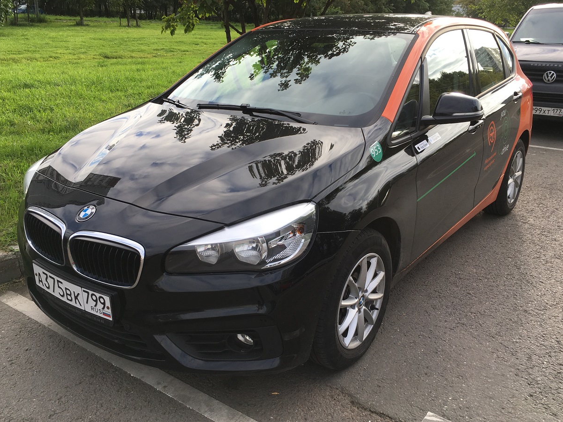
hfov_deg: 56.8
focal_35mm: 32
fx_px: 520
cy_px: 216
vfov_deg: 44.2
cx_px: 278
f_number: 2.2
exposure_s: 1/379
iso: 25
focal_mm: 4.15
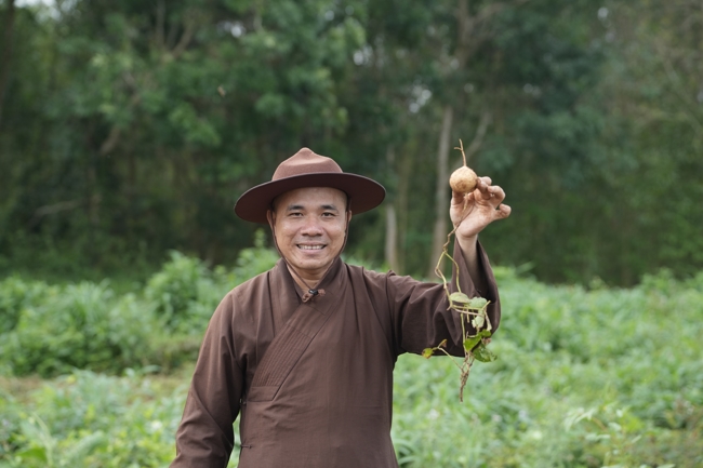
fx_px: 1347
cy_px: 234
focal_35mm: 69
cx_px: 352
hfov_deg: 29.3
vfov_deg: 19.7
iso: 400
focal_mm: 69
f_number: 3.2
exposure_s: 1/1000
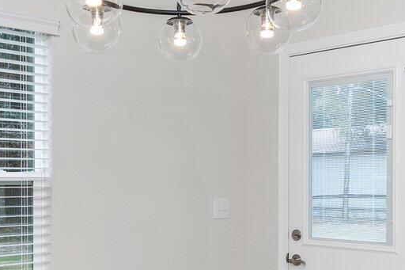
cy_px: 151
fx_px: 630
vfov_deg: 24.2
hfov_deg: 35.6
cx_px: 206
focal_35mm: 56
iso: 500
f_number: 8
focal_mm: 14
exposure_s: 1/60
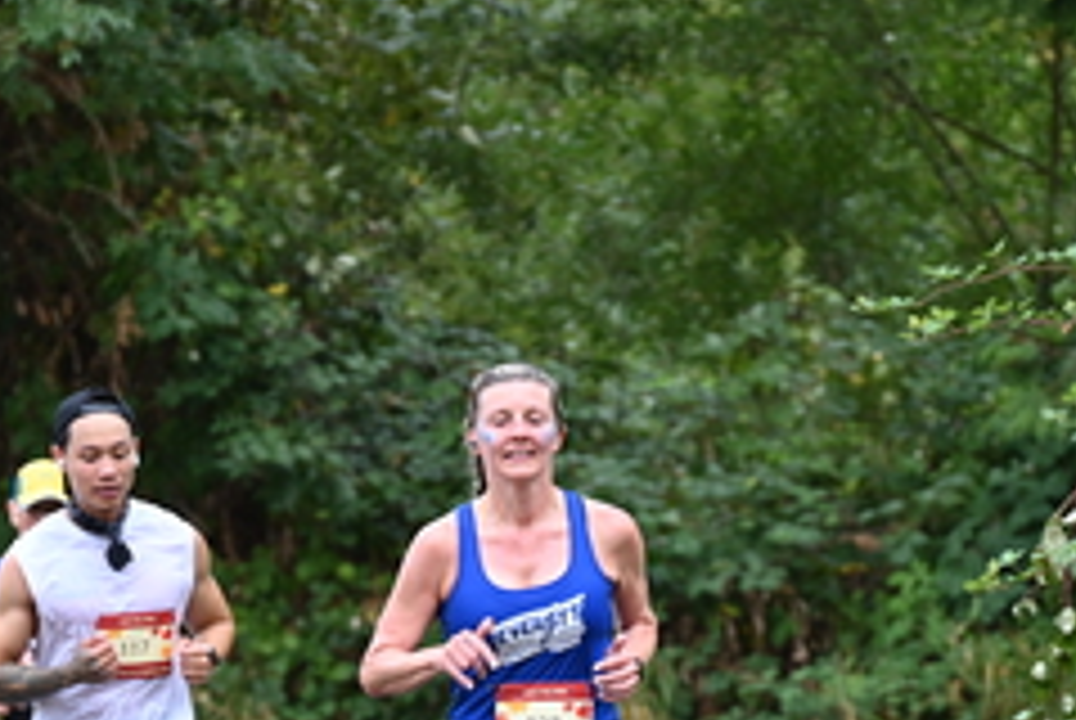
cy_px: 695
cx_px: 482
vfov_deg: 3.0
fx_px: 13766
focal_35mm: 460
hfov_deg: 4.5
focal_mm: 200
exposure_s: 1/250
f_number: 6.3
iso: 640
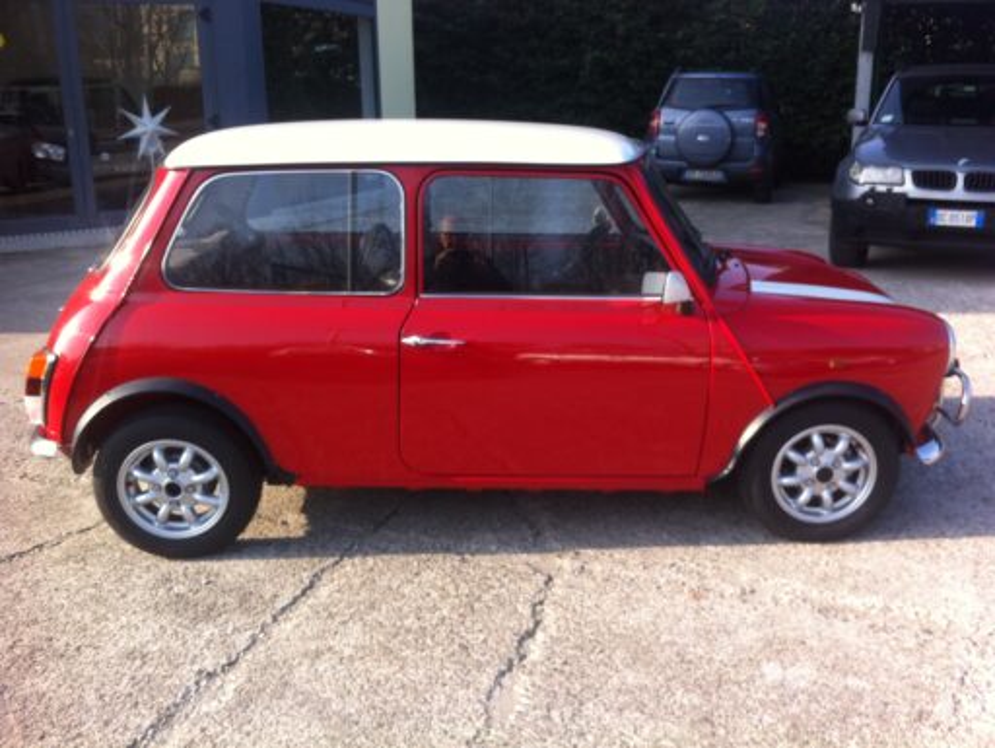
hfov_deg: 52.6
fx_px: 1007
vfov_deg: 40.8
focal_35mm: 35
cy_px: 374
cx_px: 498
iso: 80
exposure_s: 1/331
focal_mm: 3.85
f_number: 2.8
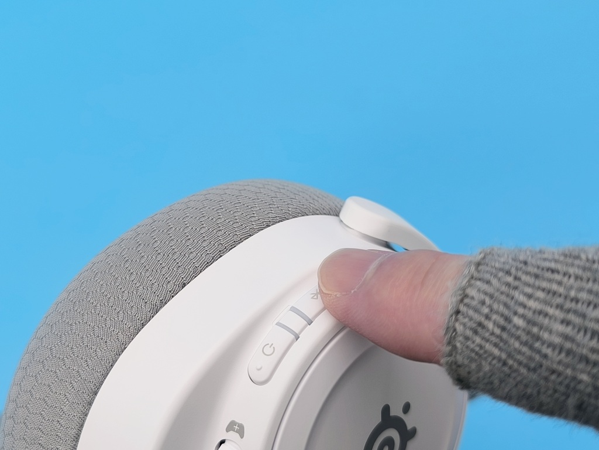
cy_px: 225
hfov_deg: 44.8
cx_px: 300
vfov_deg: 34.3
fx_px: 727
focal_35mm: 42
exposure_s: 1/100
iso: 160
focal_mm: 6.14
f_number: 1.65
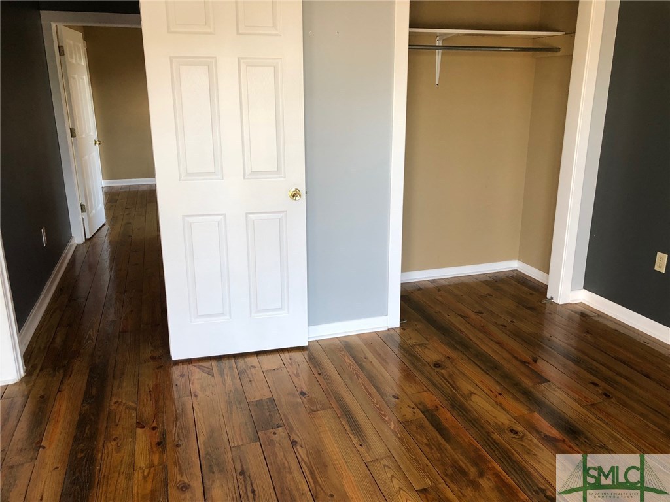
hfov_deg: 63.4
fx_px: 542
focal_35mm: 28
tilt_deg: -16.9
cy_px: 251
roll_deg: +0.2
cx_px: 335
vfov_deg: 49.7
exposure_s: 1/30
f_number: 1.8
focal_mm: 3.99
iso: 25
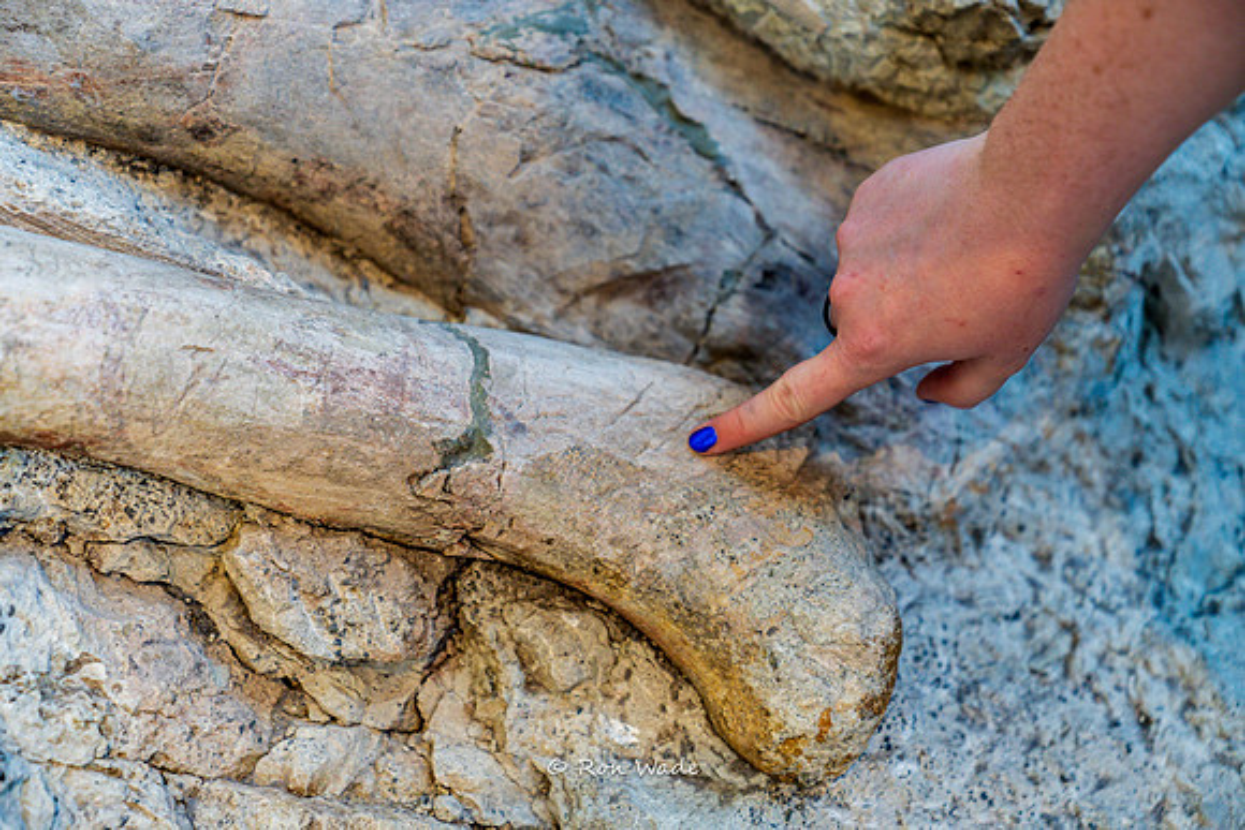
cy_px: 415
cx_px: 622
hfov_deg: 28.8
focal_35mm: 70
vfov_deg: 19.5
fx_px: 2421
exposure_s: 1/160
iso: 1600
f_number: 2.8
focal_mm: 70
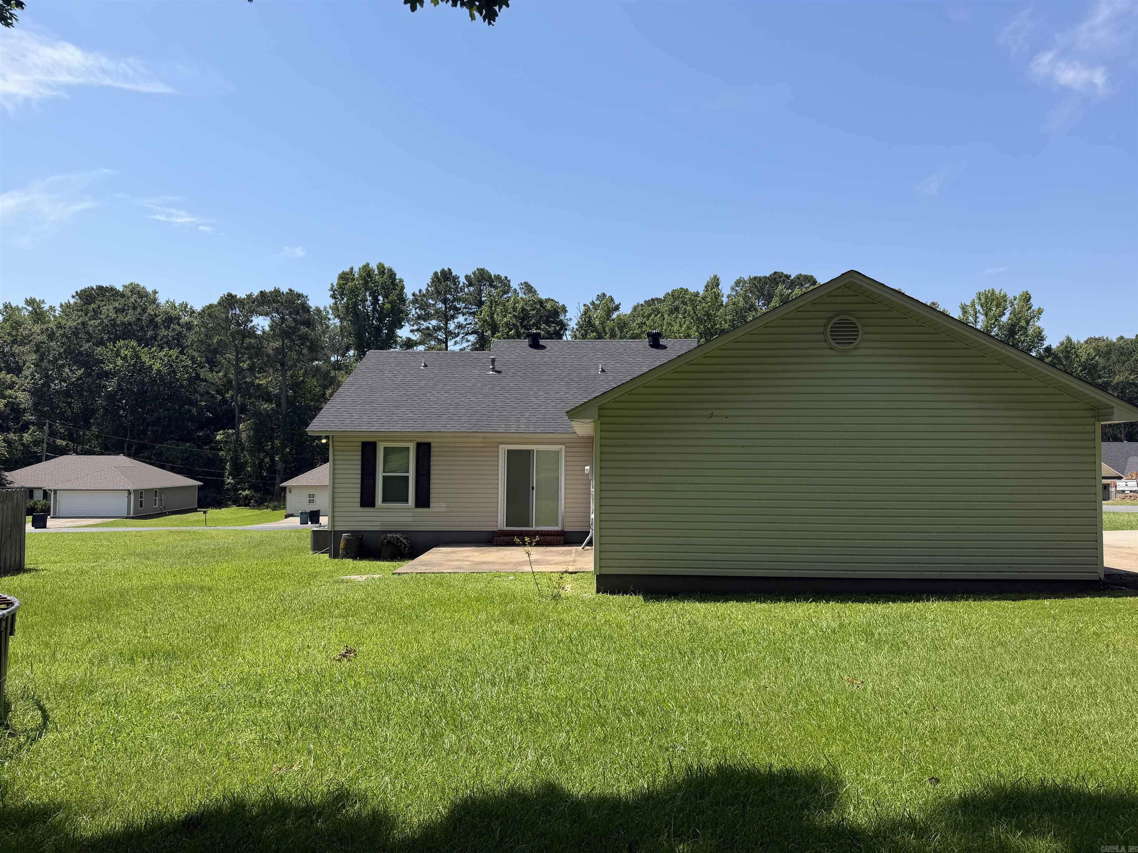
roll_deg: -0.3
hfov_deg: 71.6
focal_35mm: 24
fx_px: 789
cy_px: 426
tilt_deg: +2.3
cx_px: 569
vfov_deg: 56.8
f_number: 1.78
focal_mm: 6.76
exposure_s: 1/4167
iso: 80
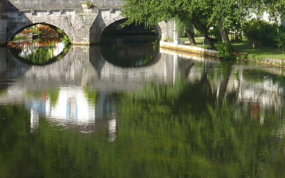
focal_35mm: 145
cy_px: -62
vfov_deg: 8.9
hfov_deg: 14.3
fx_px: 1126
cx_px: 251
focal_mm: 9.7
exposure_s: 1/320
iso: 80
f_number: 3.9
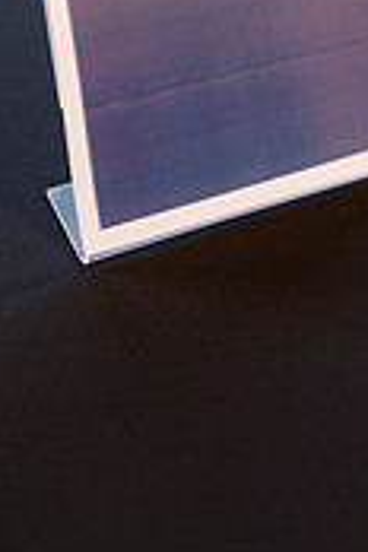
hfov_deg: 14.0
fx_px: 1503
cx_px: 219
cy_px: -41
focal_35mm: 98
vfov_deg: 20.0
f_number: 3.2
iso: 1100
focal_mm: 38
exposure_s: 1/200
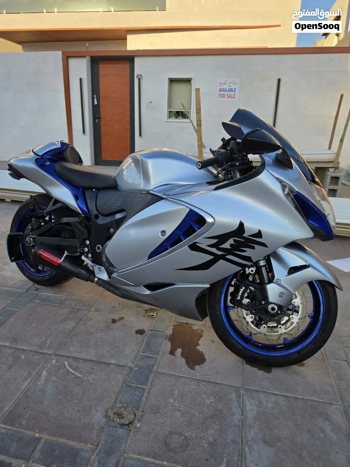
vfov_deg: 73.9
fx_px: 310
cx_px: 175
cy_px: 234
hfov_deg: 58.9
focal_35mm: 23
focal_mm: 6.5
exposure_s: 1/7058
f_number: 1.4
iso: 64
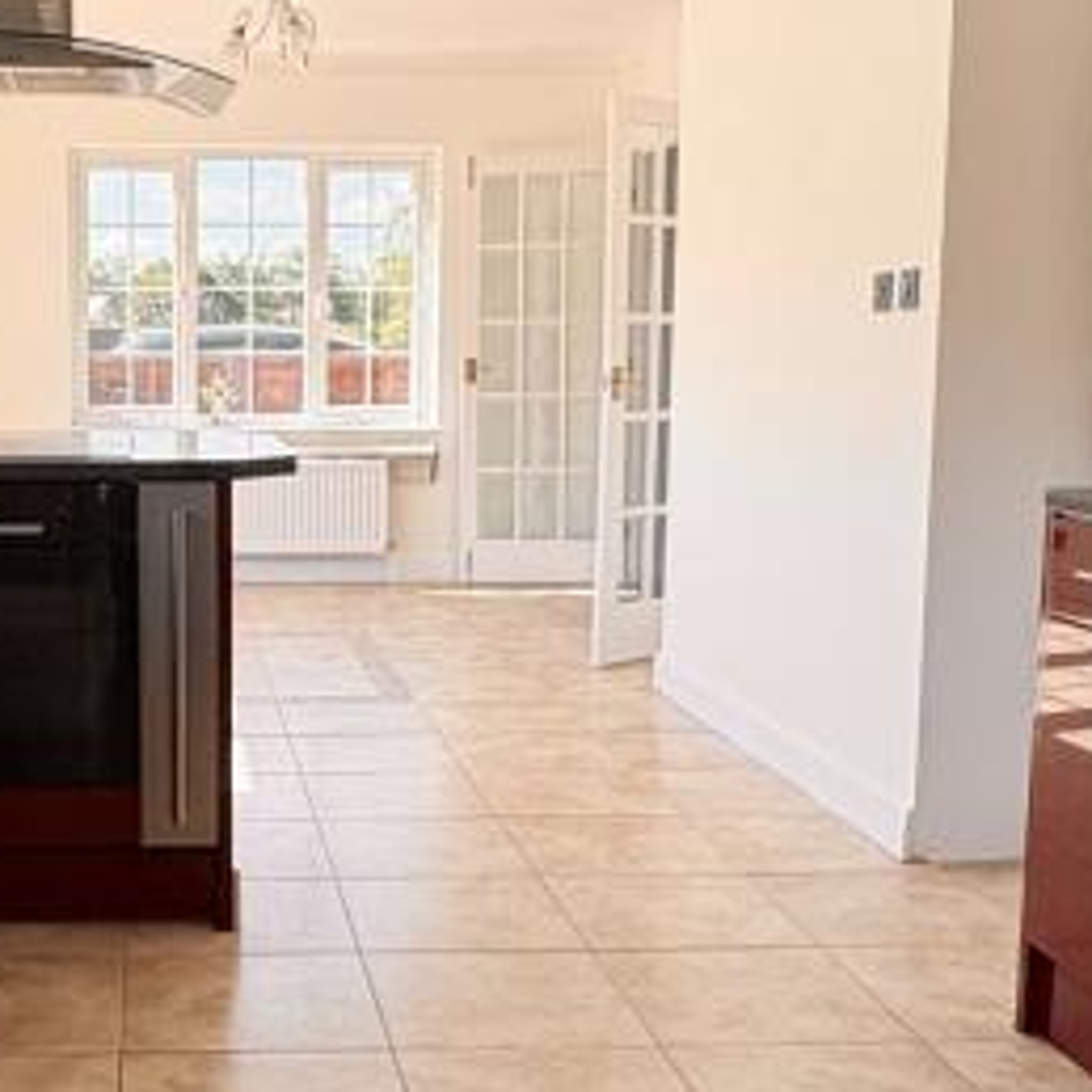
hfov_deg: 33.6
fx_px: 1749
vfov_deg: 34.7
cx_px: 207
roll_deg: +1.0
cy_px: 527
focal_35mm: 49
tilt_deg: -5.7
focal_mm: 2.22
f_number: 2.2
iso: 40
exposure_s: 1/397
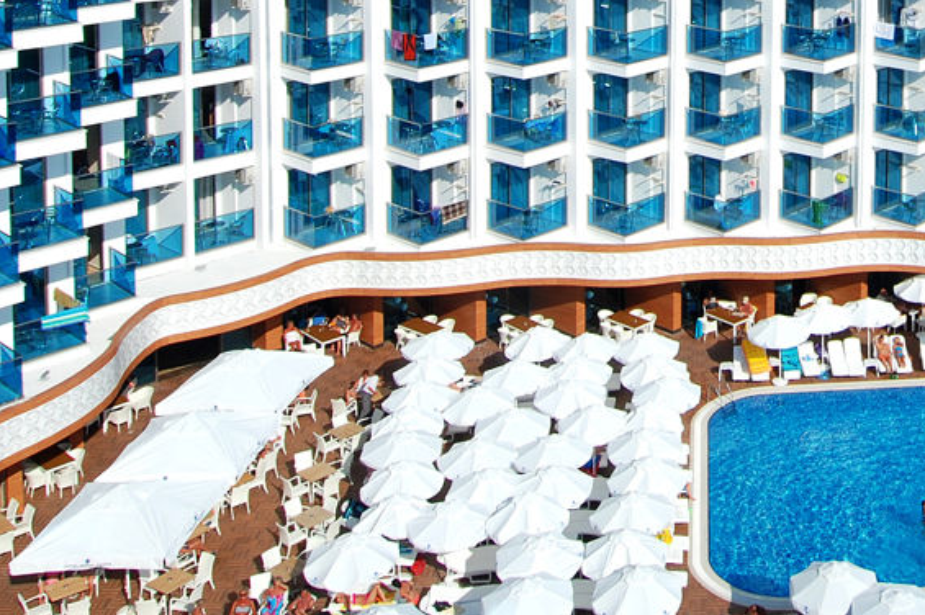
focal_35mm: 51
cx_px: 902
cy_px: -149
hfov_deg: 35.6
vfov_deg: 23.8
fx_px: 1310
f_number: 9
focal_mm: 12
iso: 100
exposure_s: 1/320
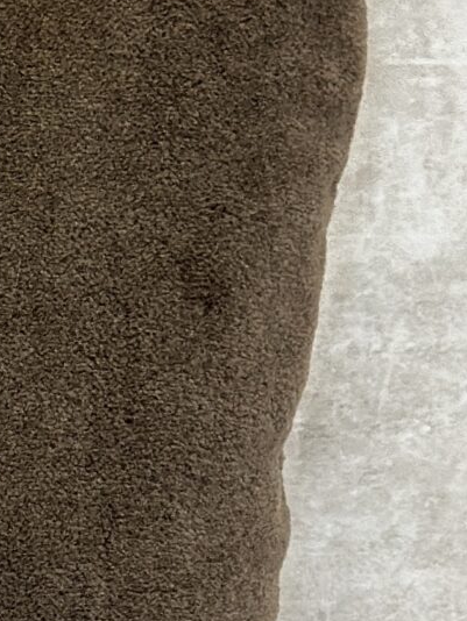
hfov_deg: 6.2
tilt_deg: -15.0
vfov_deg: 8.4
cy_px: 912
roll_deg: +0.9
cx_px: -649
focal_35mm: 230
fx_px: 4134
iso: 100
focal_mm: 6.86
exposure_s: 1/60
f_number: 1.78
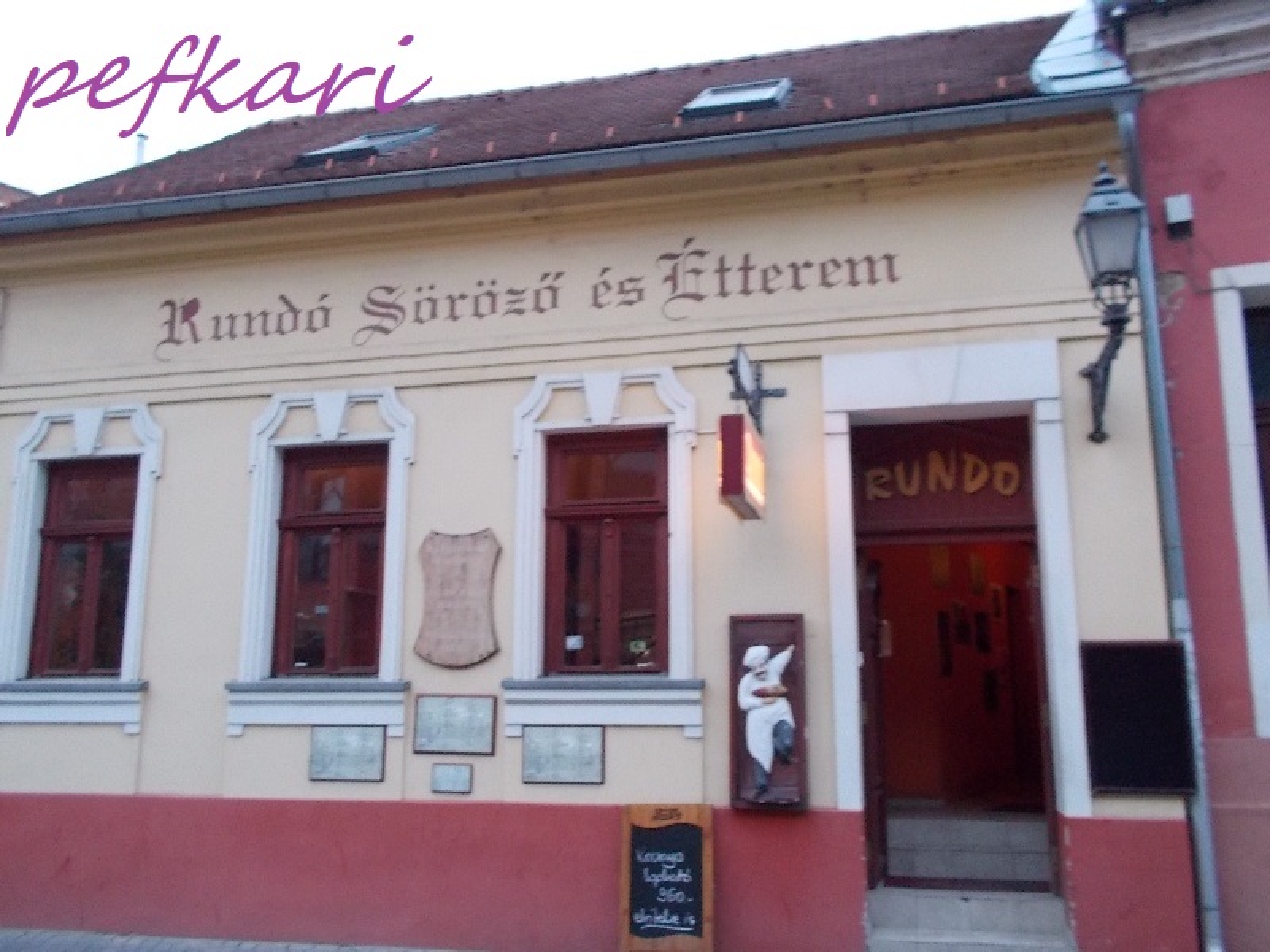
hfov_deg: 61.7
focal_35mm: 29
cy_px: 476
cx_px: 635
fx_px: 1064
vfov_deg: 48.2
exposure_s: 1/25
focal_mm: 4.1
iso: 250
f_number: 3.3
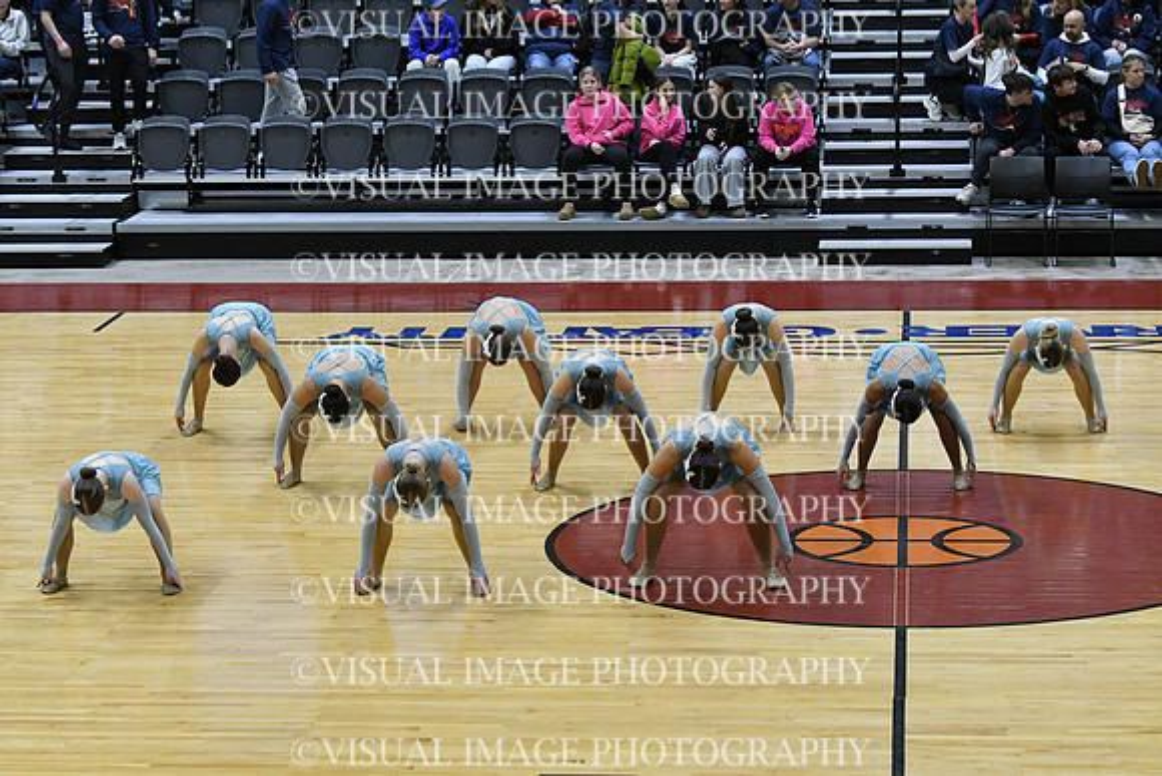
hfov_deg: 19.5
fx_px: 3390
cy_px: 388
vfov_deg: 13.0
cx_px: 581
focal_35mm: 105
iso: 5000
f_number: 4
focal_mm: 70
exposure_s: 1/500
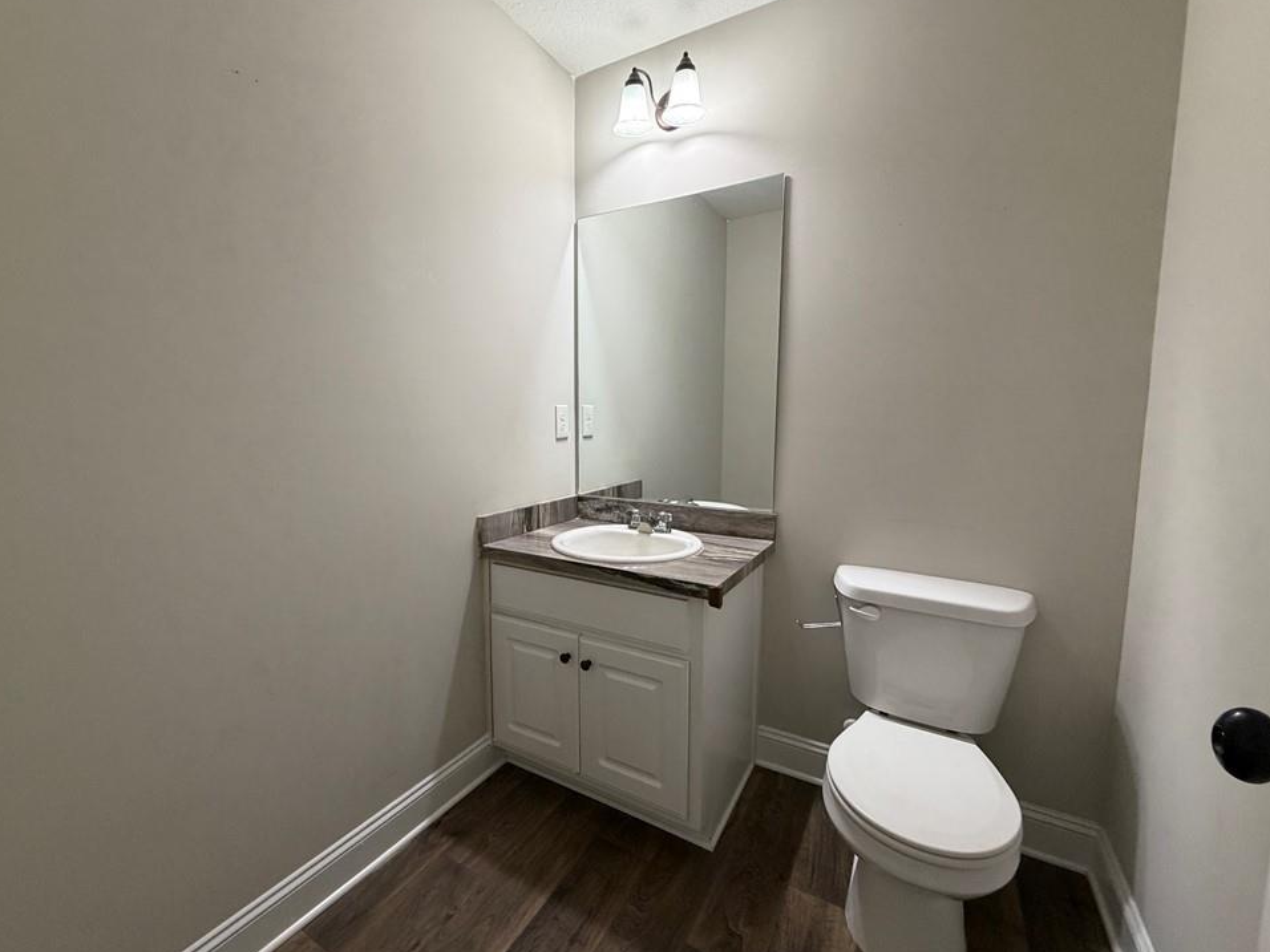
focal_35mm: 15
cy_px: 470
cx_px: 599
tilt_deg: -7.1
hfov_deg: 98.1
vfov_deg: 81.7
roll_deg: -0.2
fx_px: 550
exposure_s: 1/60
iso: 320
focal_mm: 2.22
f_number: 2.2
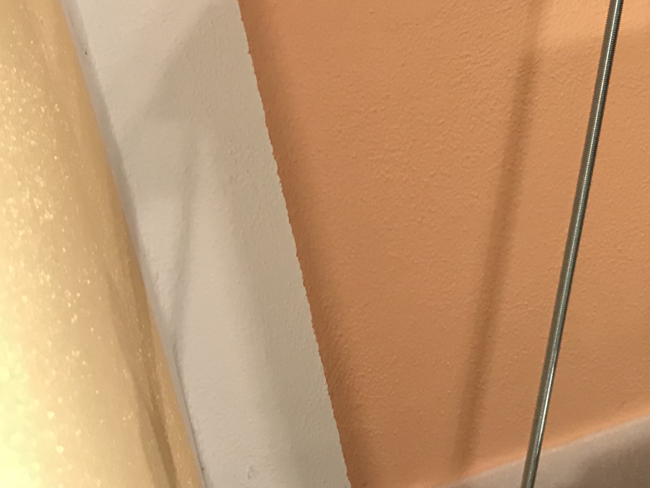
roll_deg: +4.4
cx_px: 772
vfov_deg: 20.9
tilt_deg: -24.6
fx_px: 1315
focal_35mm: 70
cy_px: 162
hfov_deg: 25.1
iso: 64
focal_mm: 3.99
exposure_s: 1/17
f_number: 1.8
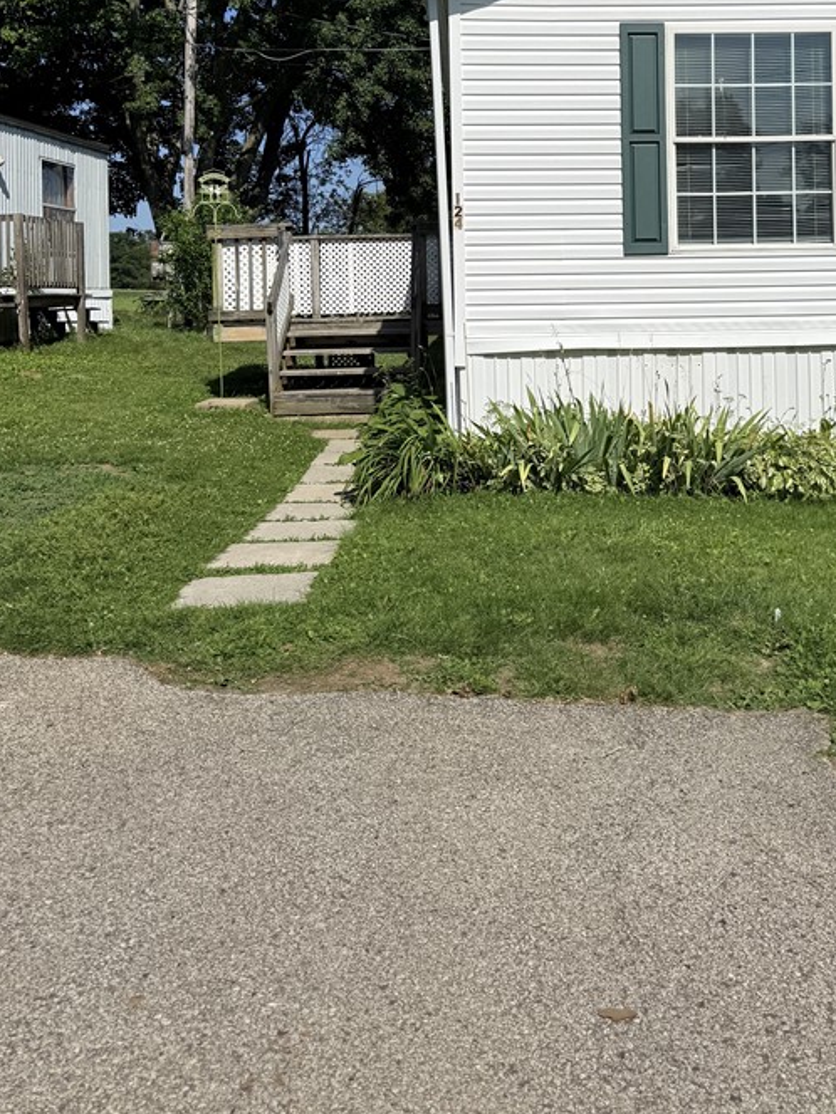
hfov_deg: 38.0
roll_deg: +1.2
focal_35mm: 37
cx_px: 588
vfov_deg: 48.0
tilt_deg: +2.2
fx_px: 1191
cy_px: 262
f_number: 1.78
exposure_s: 1/10309
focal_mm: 6.76
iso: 80
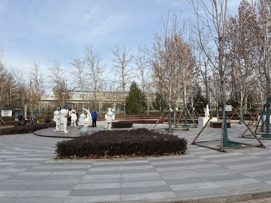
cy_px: 102
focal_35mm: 26
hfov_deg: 67.3
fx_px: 204
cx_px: 136
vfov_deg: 53.1
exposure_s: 1/2538
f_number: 1.6
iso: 50
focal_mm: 5.96
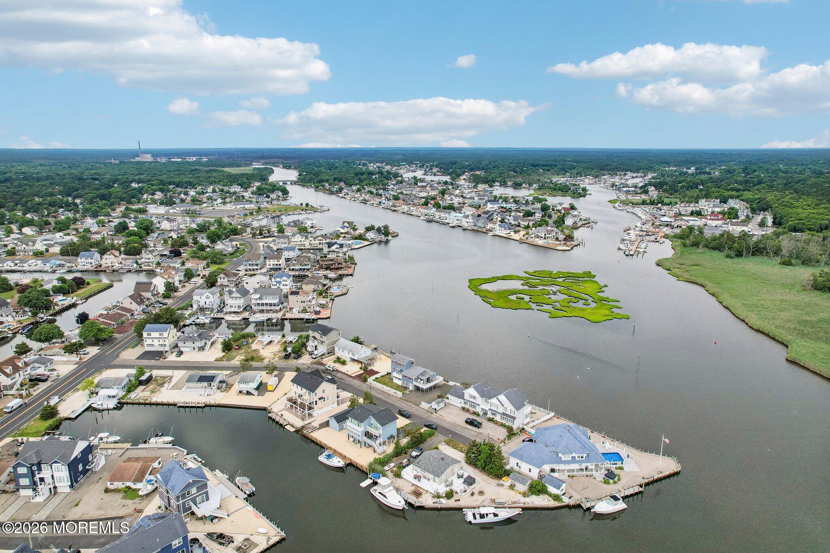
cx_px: 415
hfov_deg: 78.6
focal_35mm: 22
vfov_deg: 57.2
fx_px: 507
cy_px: 276
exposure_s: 1/1250
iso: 100
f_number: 2.8
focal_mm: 8.4
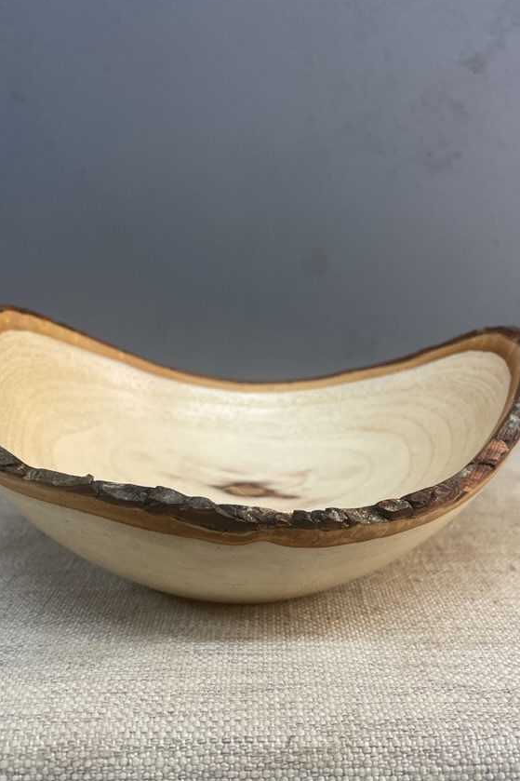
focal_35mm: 33
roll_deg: -0.5
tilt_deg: -10.3
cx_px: 252
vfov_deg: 57.2
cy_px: 411
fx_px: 715
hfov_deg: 39.9
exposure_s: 1/100
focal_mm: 4.2
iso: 125
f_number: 1.6
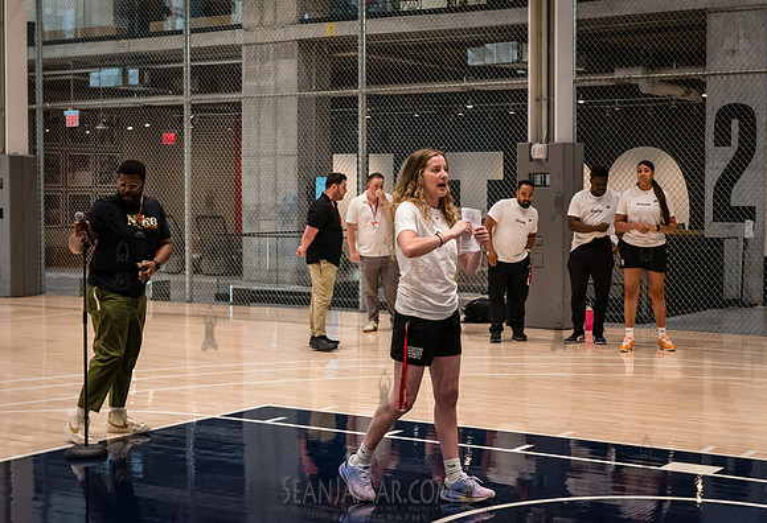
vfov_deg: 21.7
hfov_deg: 31.4
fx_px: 1364
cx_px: 417
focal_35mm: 64
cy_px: 246
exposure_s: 1/400
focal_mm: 58
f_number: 5
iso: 5000
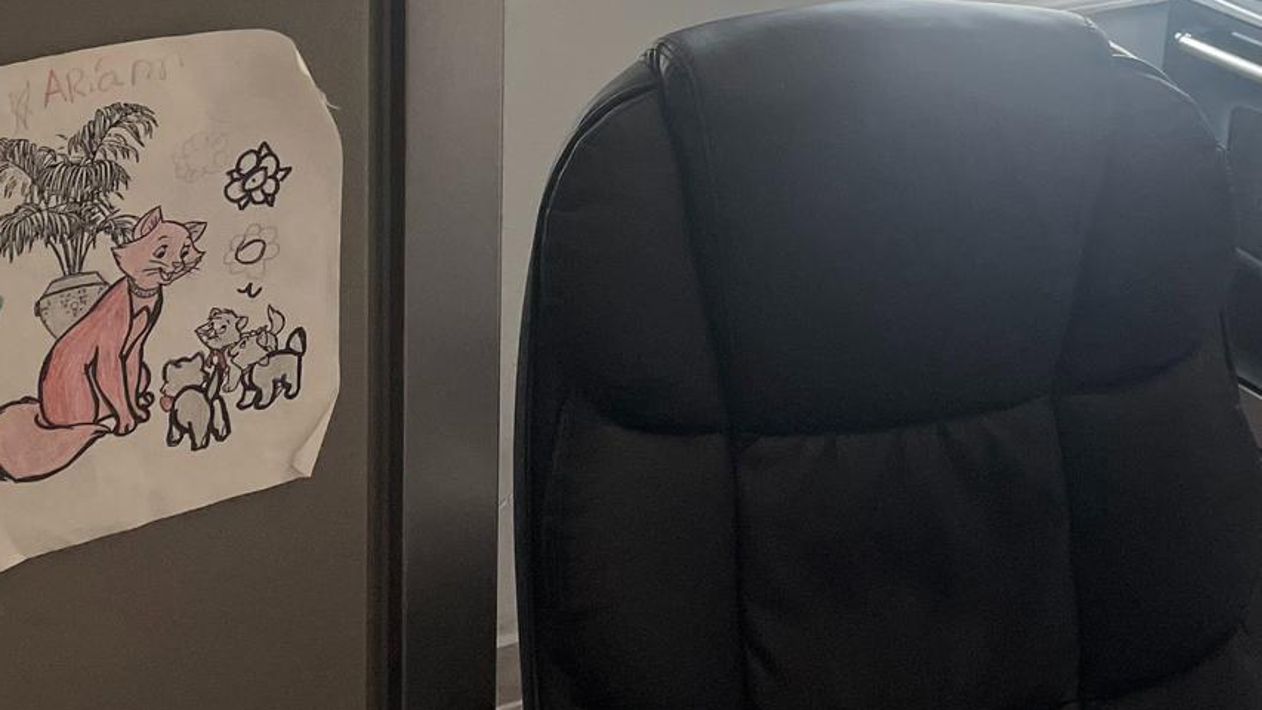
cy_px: -240
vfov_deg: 16.6
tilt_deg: -11.5
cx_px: 694
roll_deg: -1.8
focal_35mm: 68
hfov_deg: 31.0
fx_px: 2276
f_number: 1.6
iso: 100
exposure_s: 1/120
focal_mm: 4.2
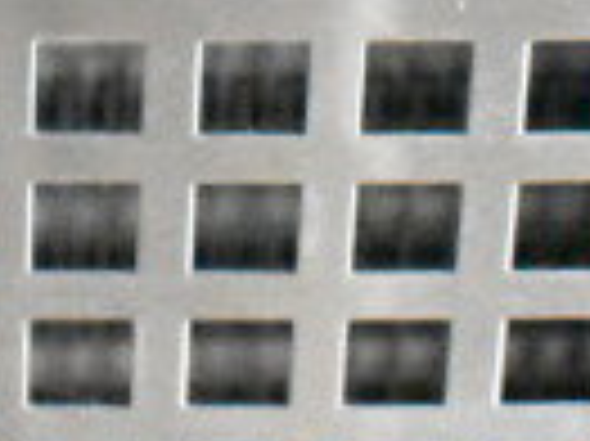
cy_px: -421
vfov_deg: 6.9
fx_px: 3546
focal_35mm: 208
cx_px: -72
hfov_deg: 9.4
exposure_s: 1/20
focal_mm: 31
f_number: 4.2
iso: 25600
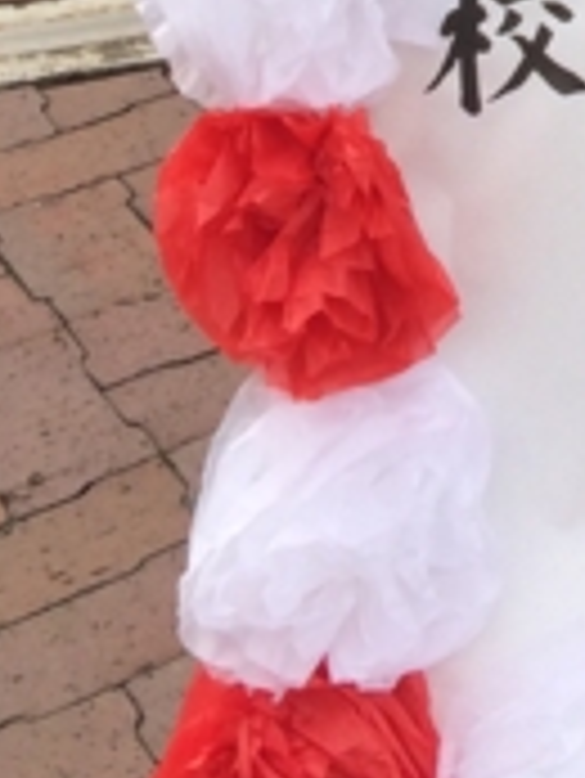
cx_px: 1130
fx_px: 3016
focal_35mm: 134
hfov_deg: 10.3
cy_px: -814
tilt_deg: -10.7
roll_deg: +2.1
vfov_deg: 12.7
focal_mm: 4.15
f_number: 2.2
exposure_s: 1/1414
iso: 32
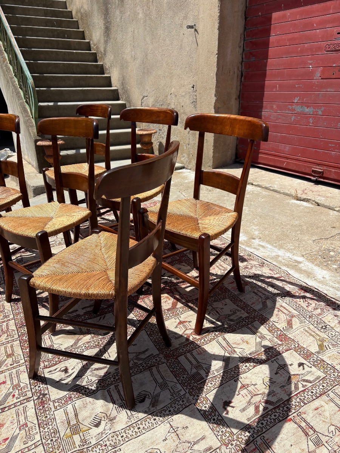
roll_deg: -0.4
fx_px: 340
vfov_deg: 67.3
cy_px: 226
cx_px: 170
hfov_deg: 53.1
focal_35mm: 26
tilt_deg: -22.0
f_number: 1.6
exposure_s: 1/4608
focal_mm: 5.96
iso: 50
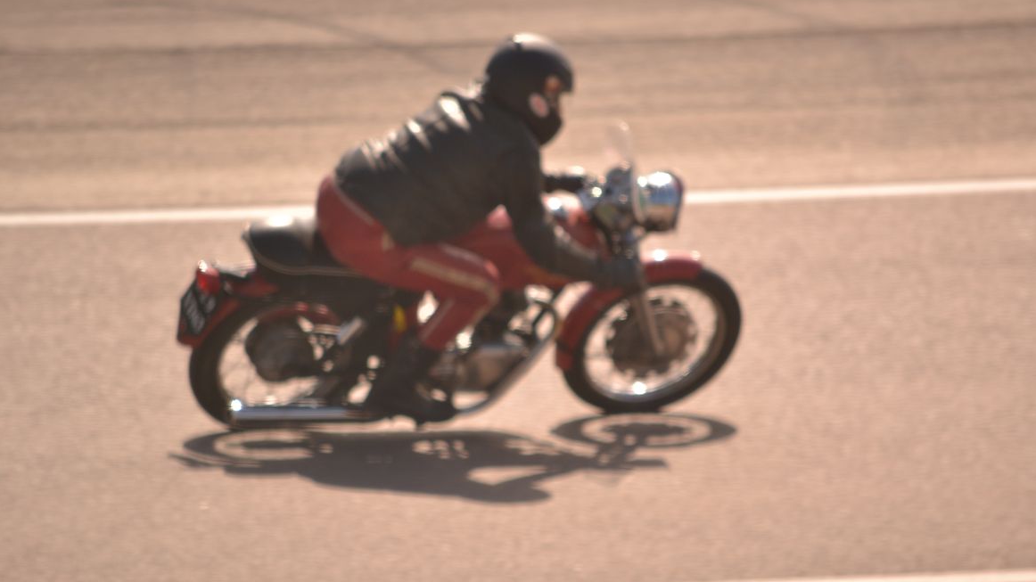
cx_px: 505
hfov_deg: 4.4
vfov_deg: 2.5
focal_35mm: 487
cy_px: 297
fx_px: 13375
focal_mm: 300
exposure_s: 1/640
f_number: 5.6
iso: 200
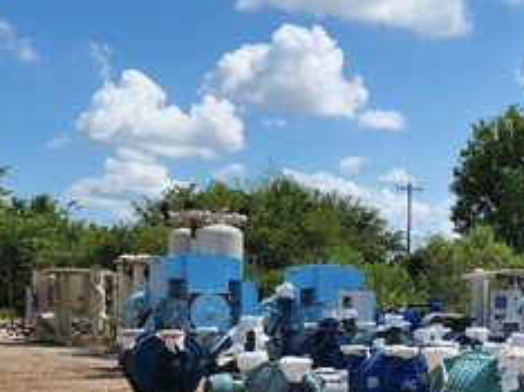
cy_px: 338
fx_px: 892
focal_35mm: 59
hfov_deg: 28.7
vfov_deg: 24.2
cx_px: 618
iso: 12
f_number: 1.8
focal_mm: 6.4
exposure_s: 1/1328
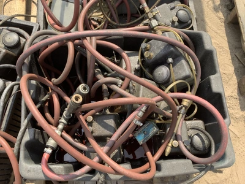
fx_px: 219
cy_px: 92
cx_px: 122
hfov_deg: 58.4
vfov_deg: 45.4
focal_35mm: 31
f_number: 2.4
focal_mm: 3.3
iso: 25
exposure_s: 1/388
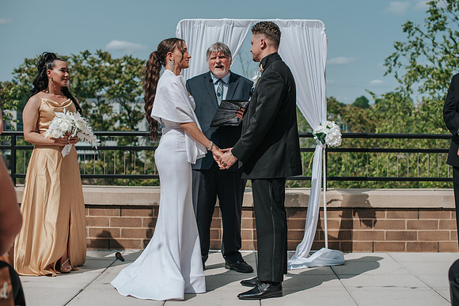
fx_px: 670
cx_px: 239
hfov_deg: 37.8
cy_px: 151
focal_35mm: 53
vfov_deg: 25.7
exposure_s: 1/2000
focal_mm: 50
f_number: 3.2
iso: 100
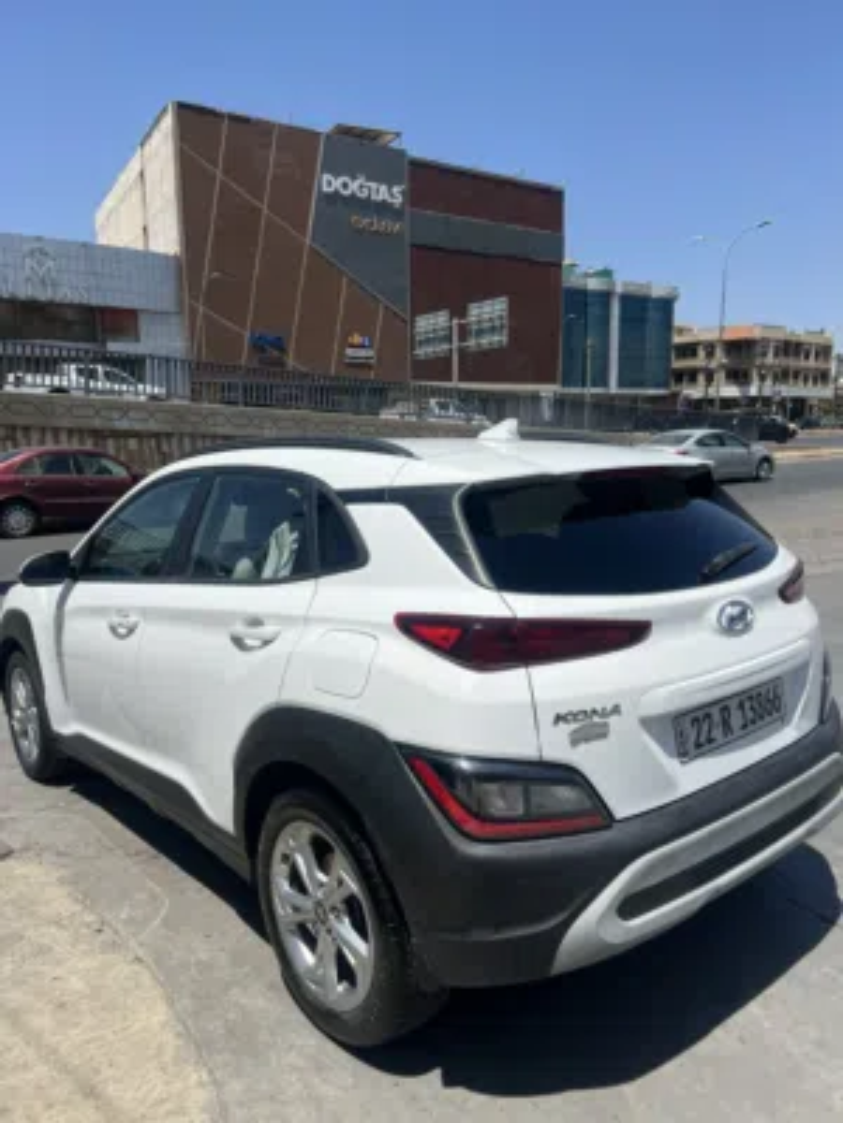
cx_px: 422
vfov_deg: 67.3
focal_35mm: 26
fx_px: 844
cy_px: 562
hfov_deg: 53.1
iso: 50
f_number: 1.5
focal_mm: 5.7
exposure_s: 1/6993
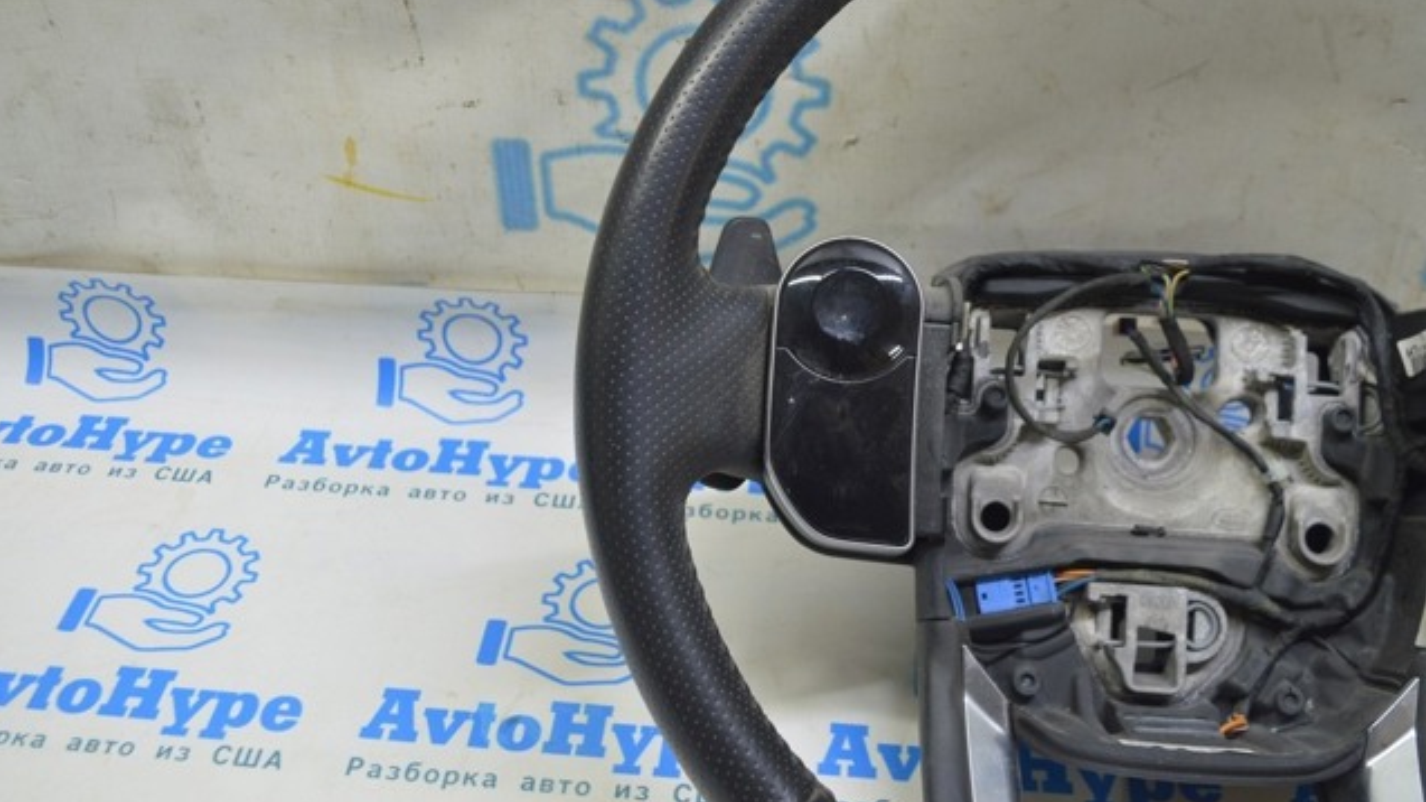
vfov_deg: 29.0
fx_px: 1550
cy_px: 355
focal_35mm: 41
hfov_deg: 49.4
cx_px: 712
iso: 400
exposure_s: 1/20
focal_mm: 26
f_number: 5.6
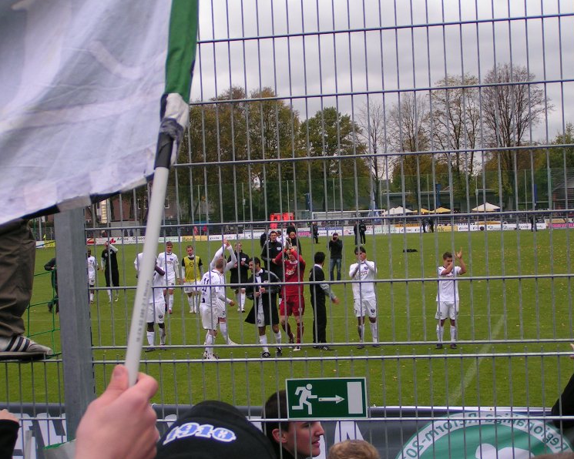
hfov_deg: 28.7
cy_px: 230
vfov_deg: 23.1
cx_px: 294
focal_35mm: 66
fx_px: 1121
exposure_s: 1/100
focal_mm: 9.7
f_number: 3.2
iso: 50
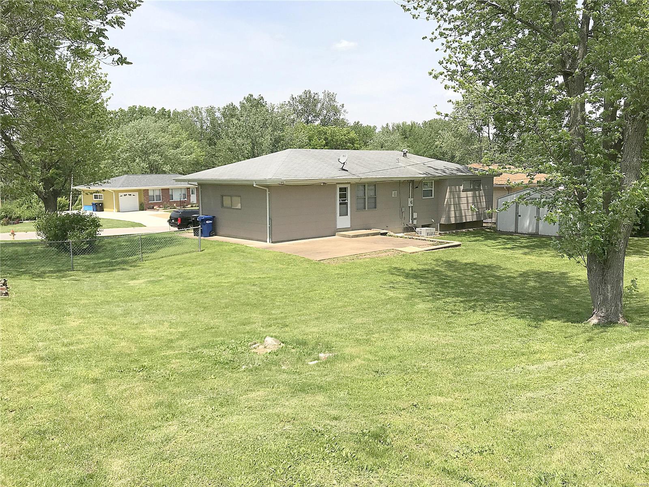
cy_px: 244
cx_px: 324
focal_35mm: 28
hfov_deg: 63.4
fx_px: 525
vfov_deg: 49.7
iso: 20
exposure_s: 1/2907
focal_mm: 3.99
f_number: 1.8
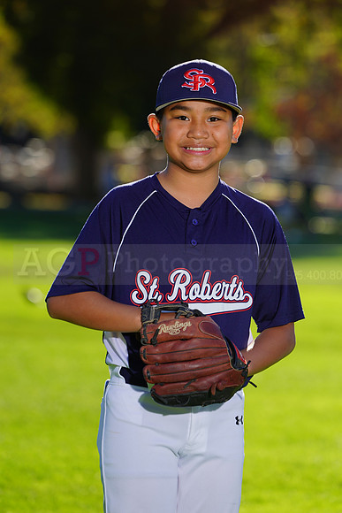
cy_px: 256
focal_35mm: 321
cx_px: 171
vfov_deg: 6.4
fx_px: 4571
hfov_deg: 4.3
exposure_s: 1/250
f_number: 8
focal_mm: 321
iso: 100
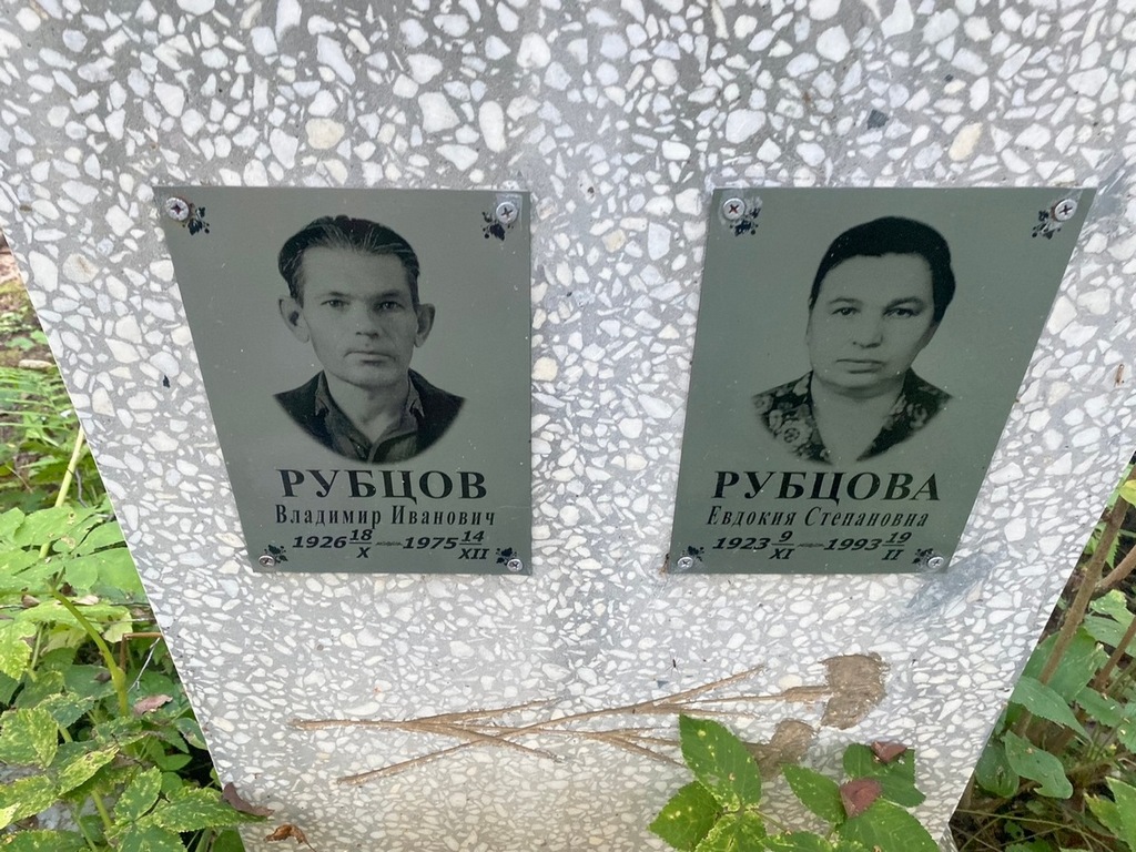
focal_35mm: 26
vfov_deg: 53.1
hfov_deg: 67.3
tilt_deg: -37.9
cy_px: 426
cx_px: 568
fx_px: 853
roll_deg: -0.3
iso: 250
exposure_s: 1/60
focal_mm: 4.25
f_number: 1.8
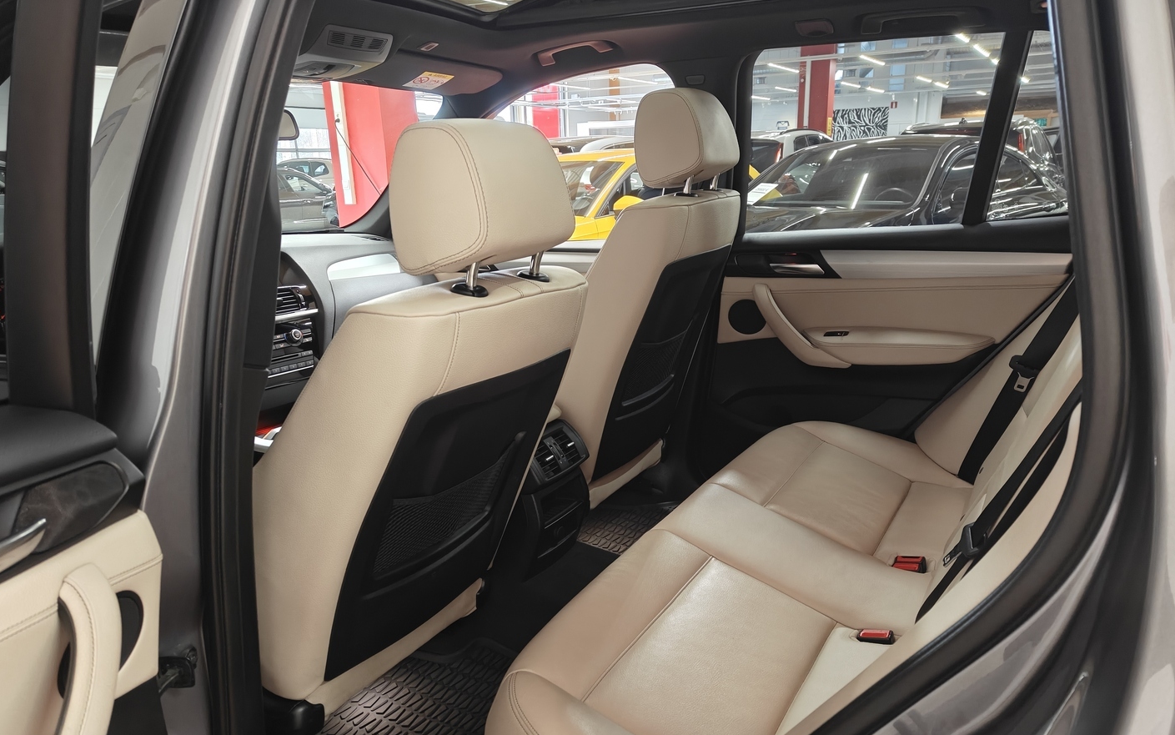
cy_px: 444
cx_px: 595
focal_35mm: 26
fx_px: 833
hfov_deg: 70.4
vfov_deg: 47.3
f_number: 1.8
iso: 160
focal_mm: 5.59
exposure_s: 1/33
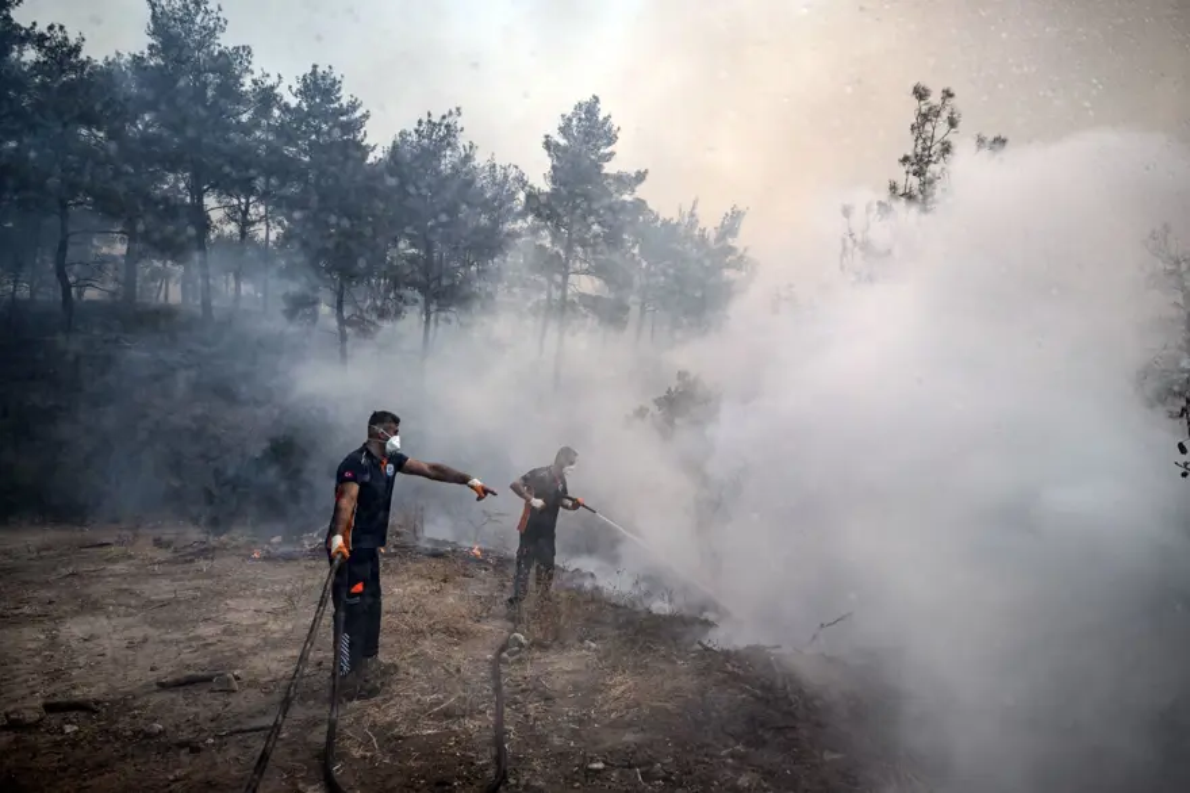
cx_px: 595
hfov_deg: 73.8
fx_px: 793
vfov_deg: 53.1
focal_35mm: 24
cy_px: 396
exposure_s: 1/4000
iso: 100
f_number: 2.8
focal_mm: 24
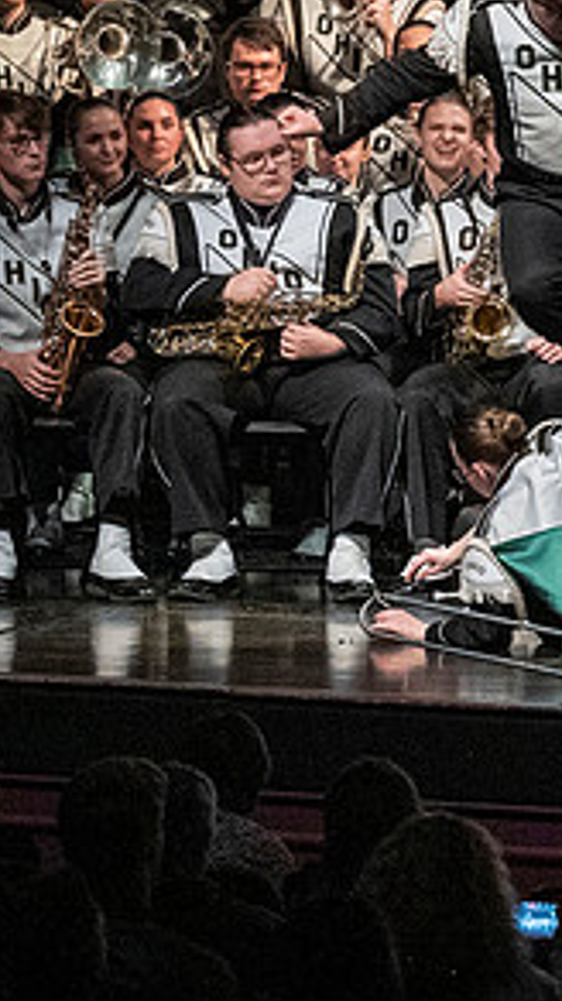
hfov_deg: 2.9
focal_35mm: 420
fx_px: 11140
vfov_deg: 5.1
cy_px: 384
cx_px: 929
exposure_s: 1/500
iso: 4000
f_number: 4
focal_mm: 135
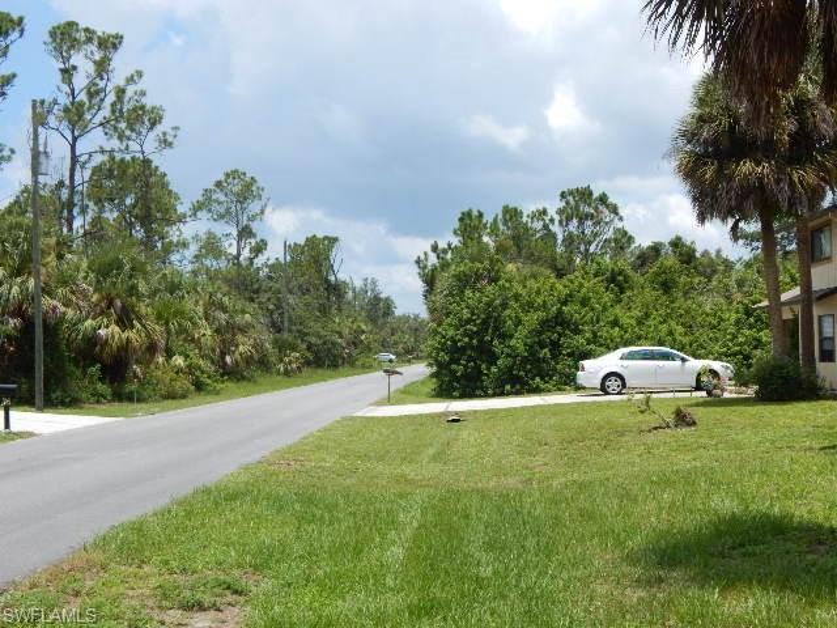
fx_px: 1161
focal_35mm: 48
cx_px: 418
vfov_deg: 30.3
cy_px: 314
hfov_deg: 39.7
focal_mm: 8.6
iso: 125
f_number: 3.7
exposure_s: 1/1500
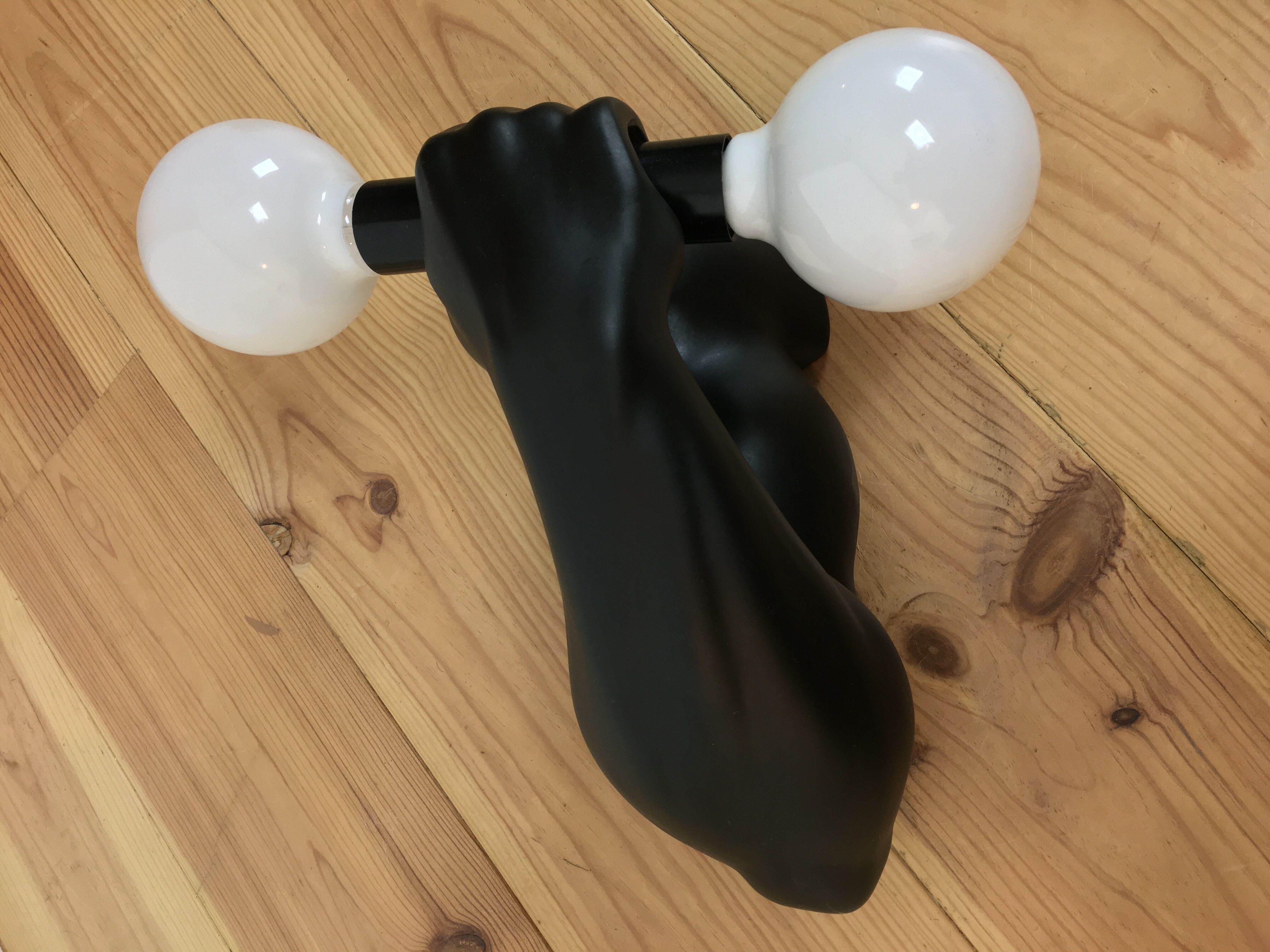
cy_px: 476
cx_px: 635
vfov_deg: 48.2
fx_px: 1064
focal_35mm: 29
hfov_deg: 61.7
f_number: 2.2
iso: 64
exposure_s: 1/33
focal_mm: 4.15
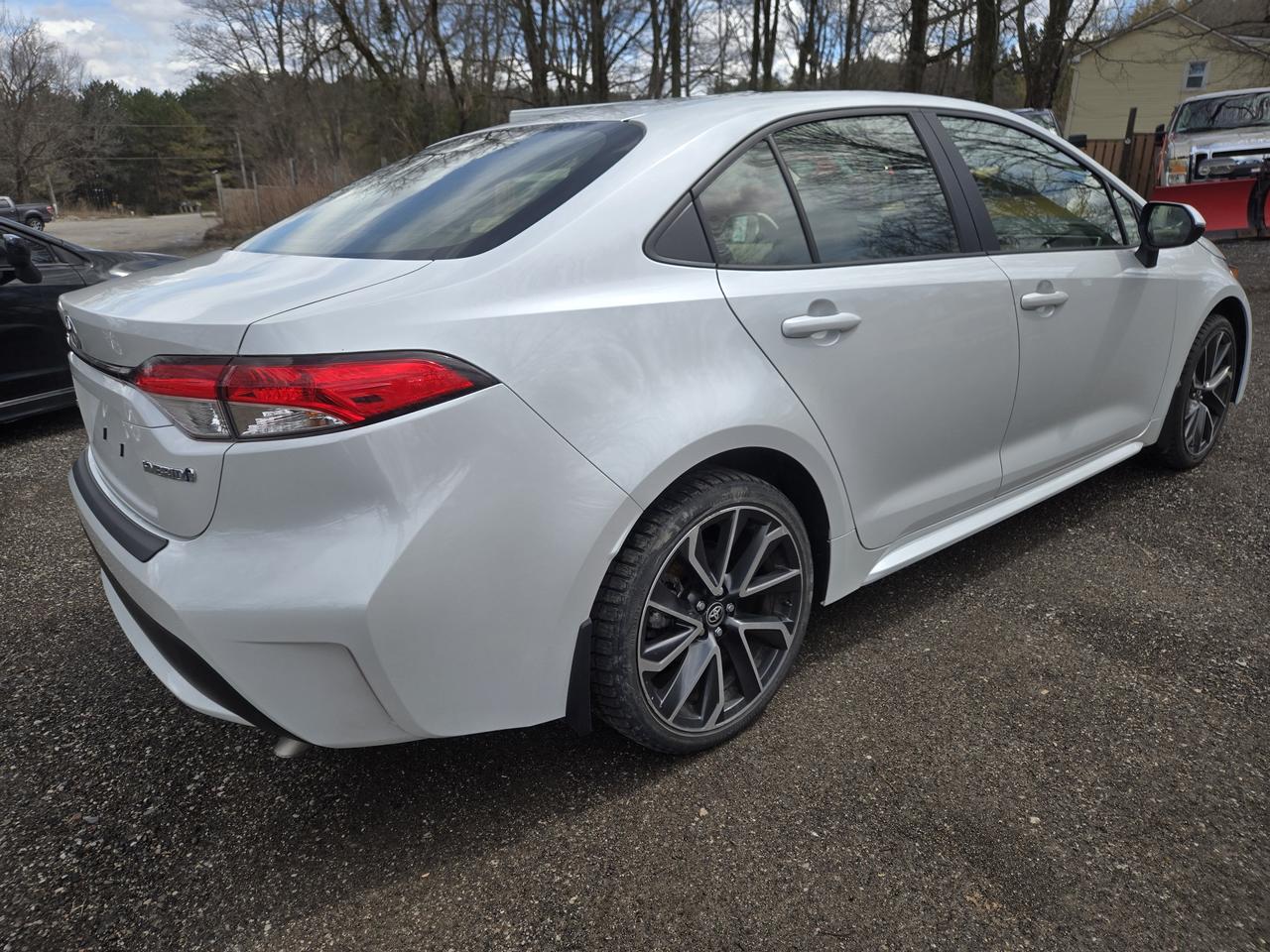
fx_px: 844
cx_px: 635
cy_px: 476
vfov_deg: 58.9
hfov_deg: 73.9
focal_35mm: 23
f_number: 1.8
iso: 25
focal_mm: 5.4
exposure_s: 1/1465
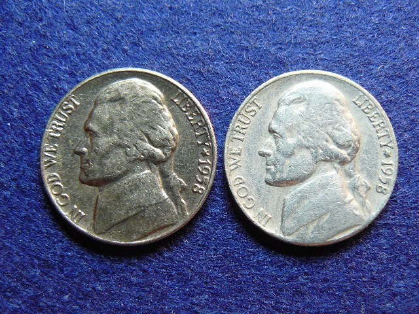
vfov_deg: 26.1
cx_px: 210
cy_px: 157
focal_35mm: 56
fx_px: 678
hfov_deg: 34.3
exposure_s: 1/13
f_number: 2.8
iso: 200
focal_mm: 6.2
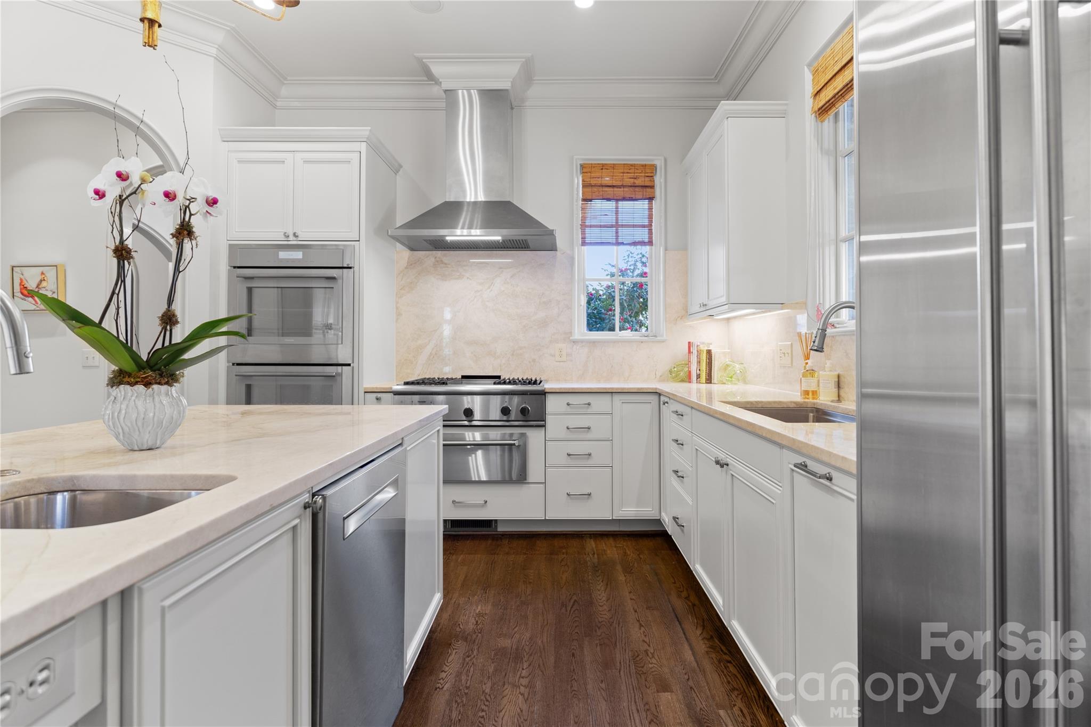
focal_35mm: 18
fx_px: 555
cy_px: 364
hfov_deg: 89.1
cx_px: 546
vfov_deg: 66.5
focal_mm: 12.2
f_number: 2.8
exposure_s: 1/2.5
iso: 100
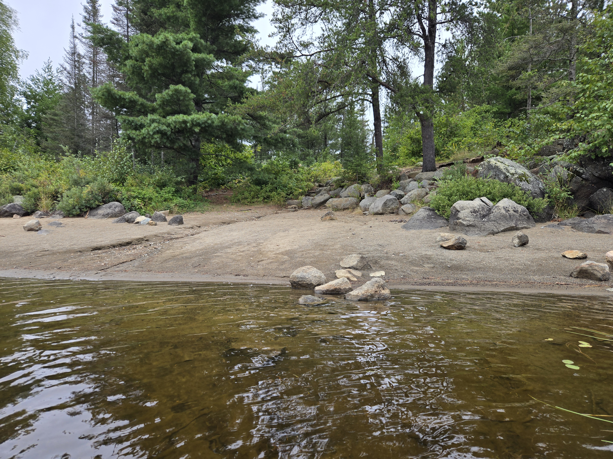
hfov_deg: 73.9
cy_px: 230
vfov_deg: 58.9
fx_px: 407
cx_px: 306
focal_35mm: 23
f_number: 1.8
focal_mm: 5.4
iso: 25
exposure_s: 1/342
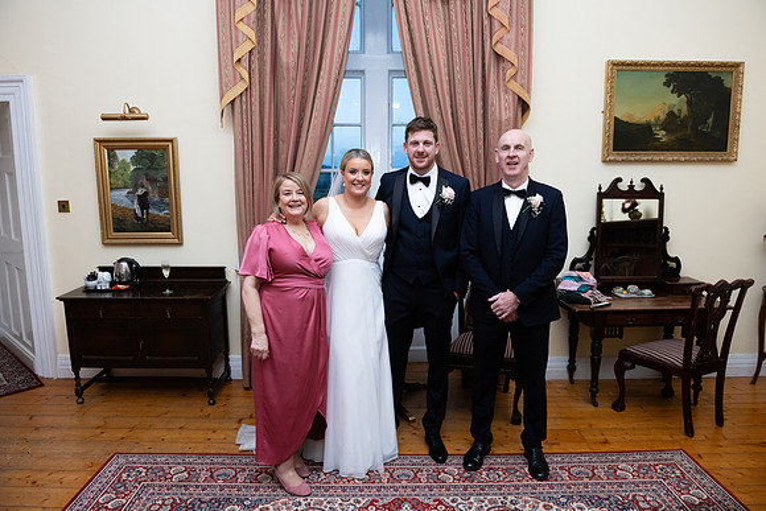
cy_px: 256
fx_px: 511
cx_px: 383
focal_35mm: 24
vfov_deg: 53.2
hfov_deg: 73.7
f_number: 5
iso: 1000
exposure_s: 1/125
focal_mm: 24
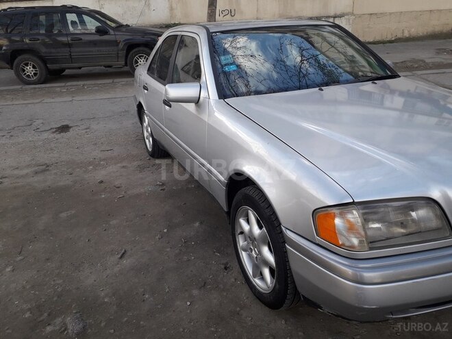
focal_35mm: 27
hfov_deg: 65.3
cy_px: 170
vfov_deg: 51.4
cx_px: 226
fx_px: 353
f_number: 1.9
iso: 40
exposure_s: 1/222
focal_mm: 3.6
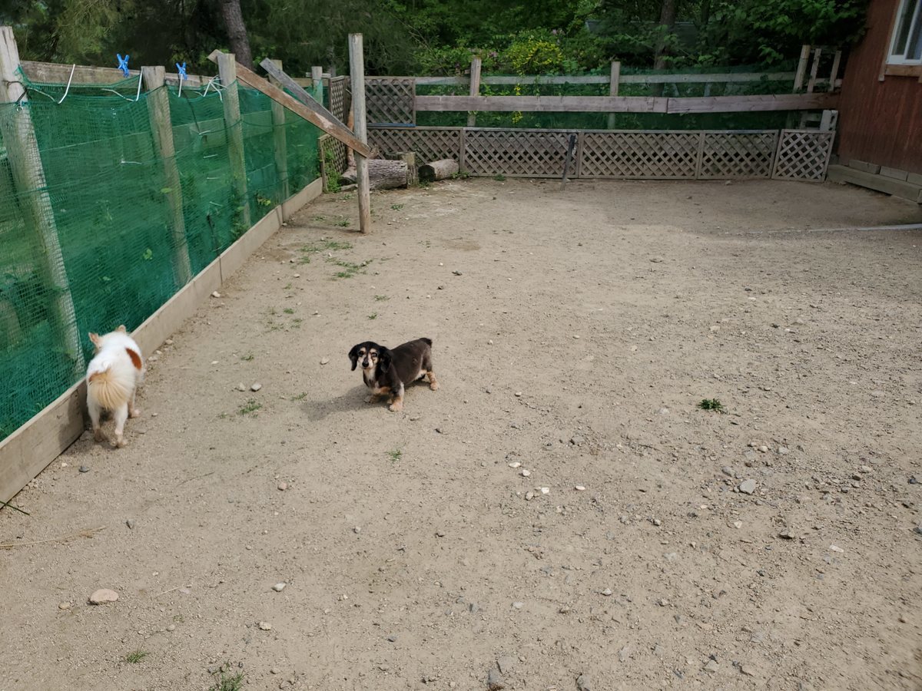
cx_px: 461
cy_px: 346
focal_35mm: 26
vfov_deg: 53.1
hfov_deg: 67.3
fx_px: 693
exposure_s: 1/819
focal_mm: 4.3
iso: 50
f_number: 2.4
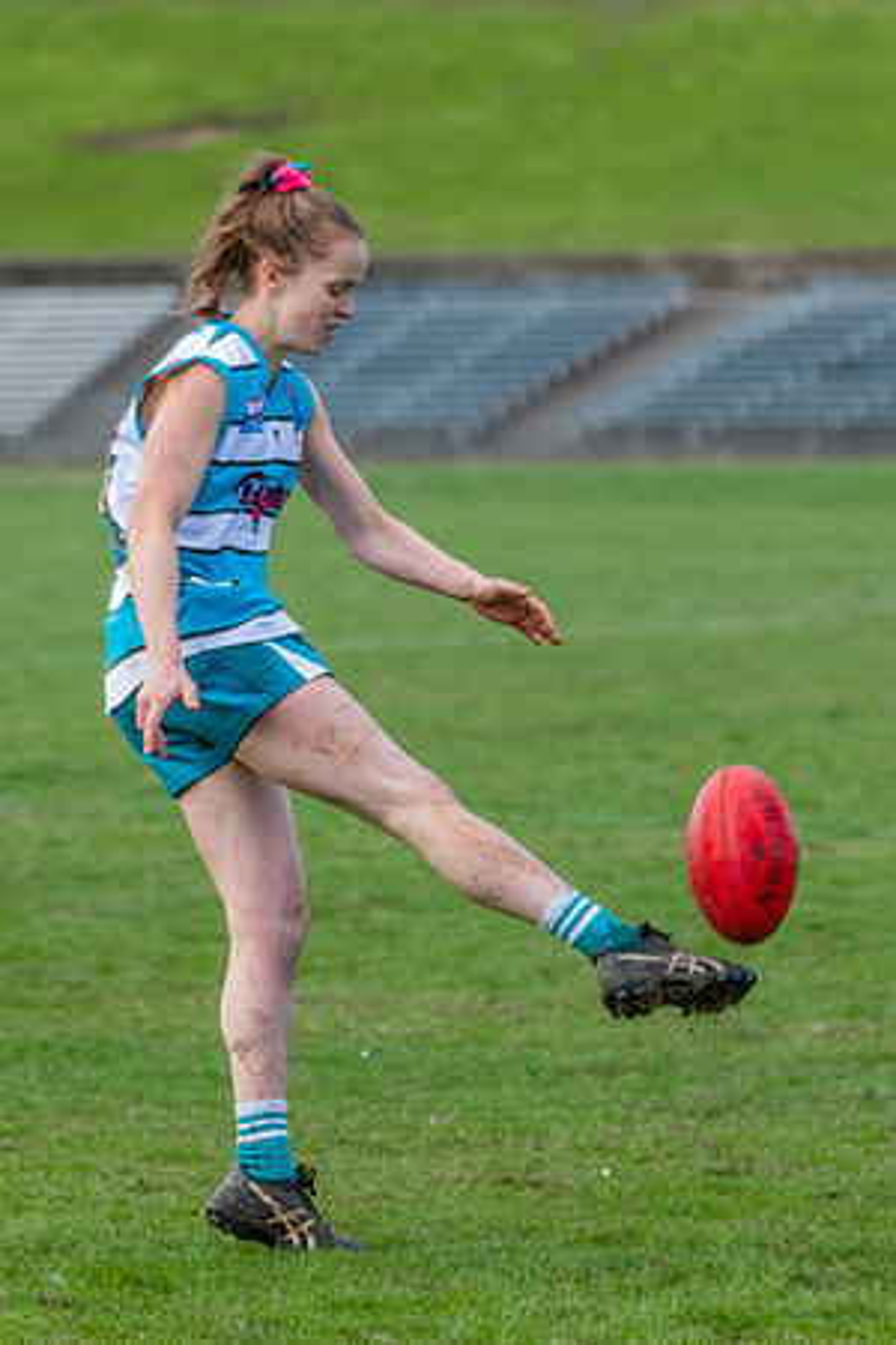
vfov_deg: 7.0
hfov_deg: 4.6
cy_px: 723
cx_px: 551
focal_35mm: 296
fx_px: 11049
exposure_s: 1/1600
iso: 800
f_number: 5
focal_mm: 170
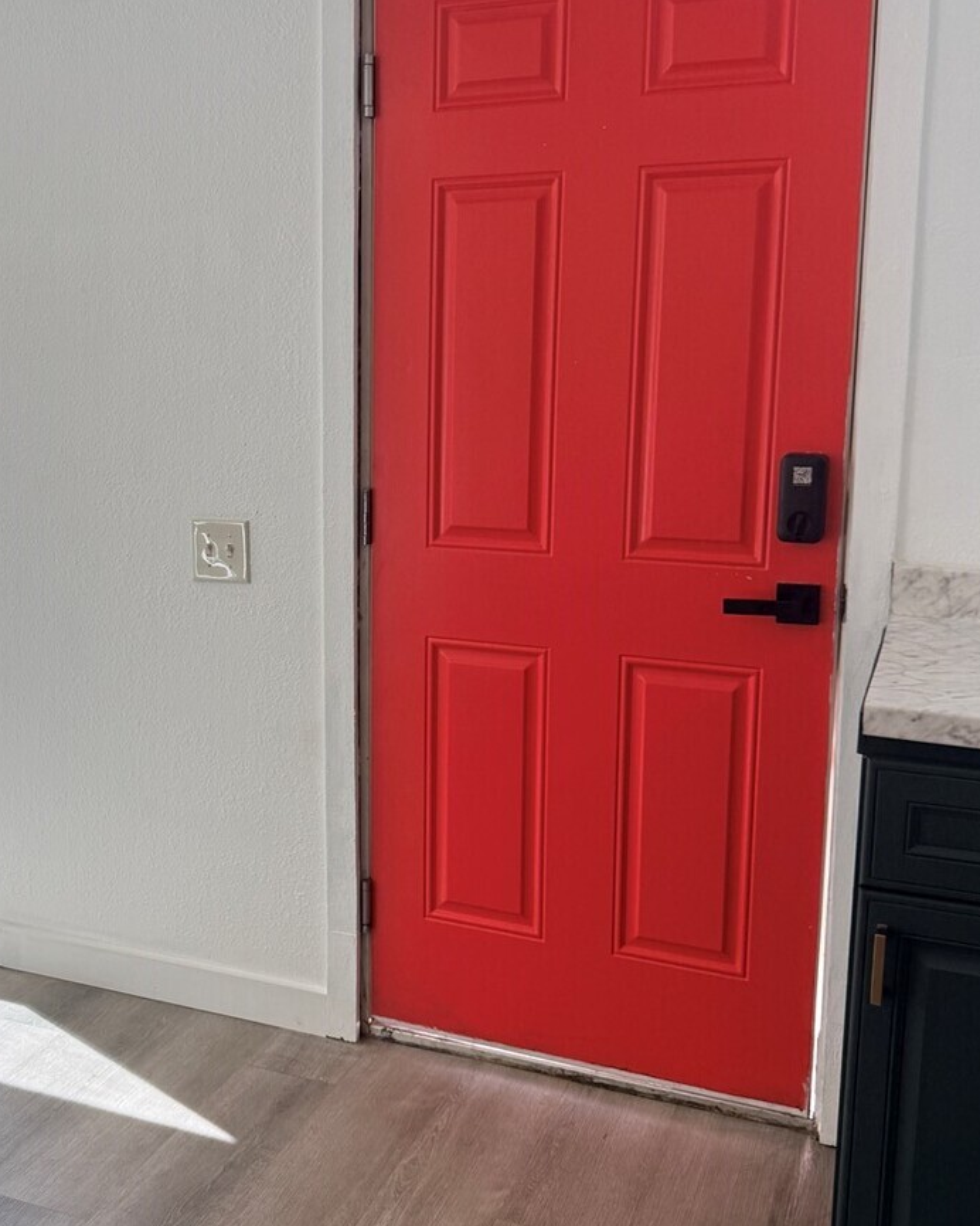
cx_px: 270
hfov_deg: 37.5
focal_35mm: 39
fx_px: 1414
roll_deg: +0.1
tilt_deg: -8.7
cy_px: 561
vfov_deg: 46.8
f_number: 1.78
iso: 125
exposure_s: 1/240
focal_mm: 6.76
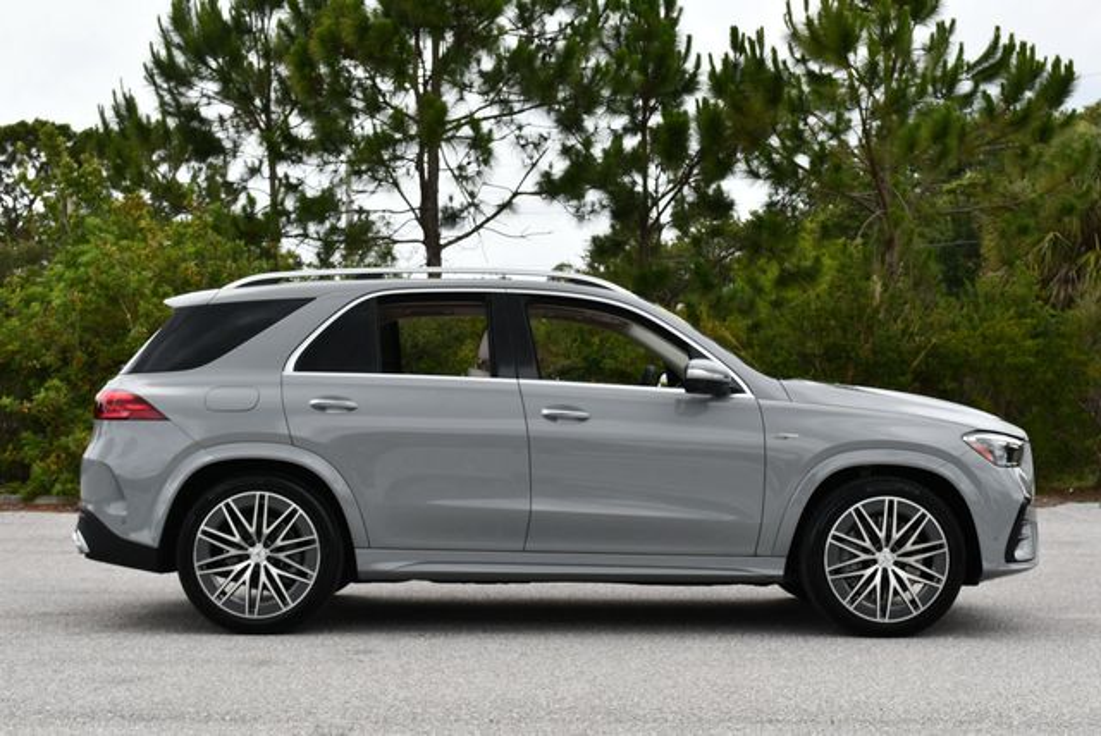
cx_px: 550
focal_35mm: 58
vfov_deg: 23.4
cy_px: 368
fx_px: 1775
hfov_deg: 34.5
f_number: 8
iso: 125
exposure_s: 1/250
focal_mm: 29
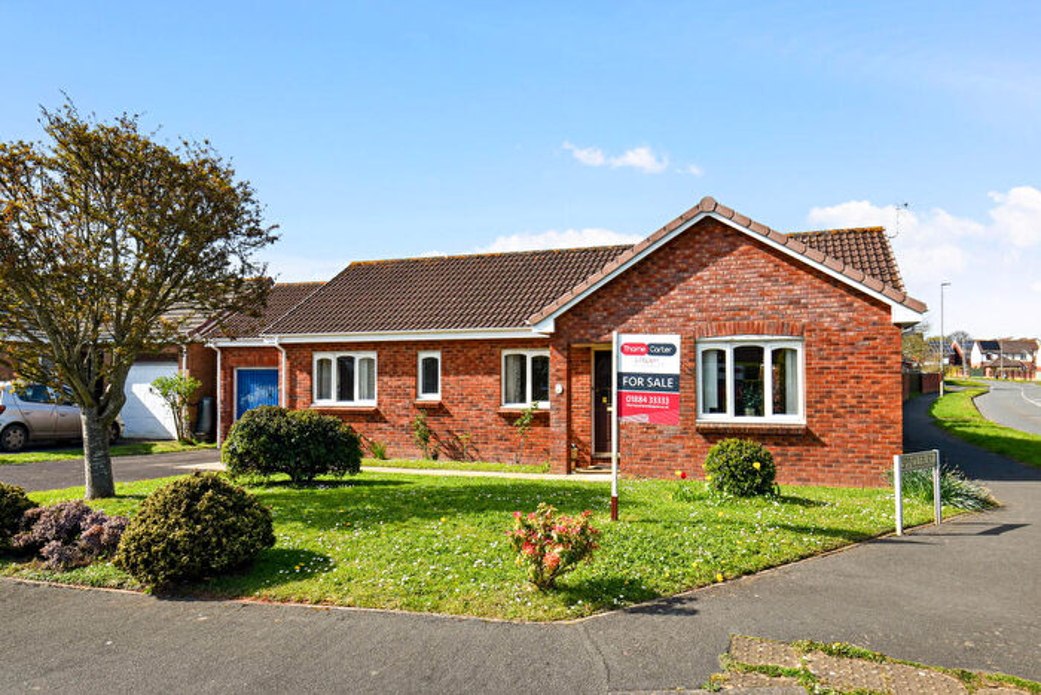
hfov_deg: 73.7
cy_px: 348
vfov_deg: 53.2
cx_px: 520
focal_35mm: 24
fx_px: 694
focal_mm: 16
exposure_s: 1/250
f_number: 8
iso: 125
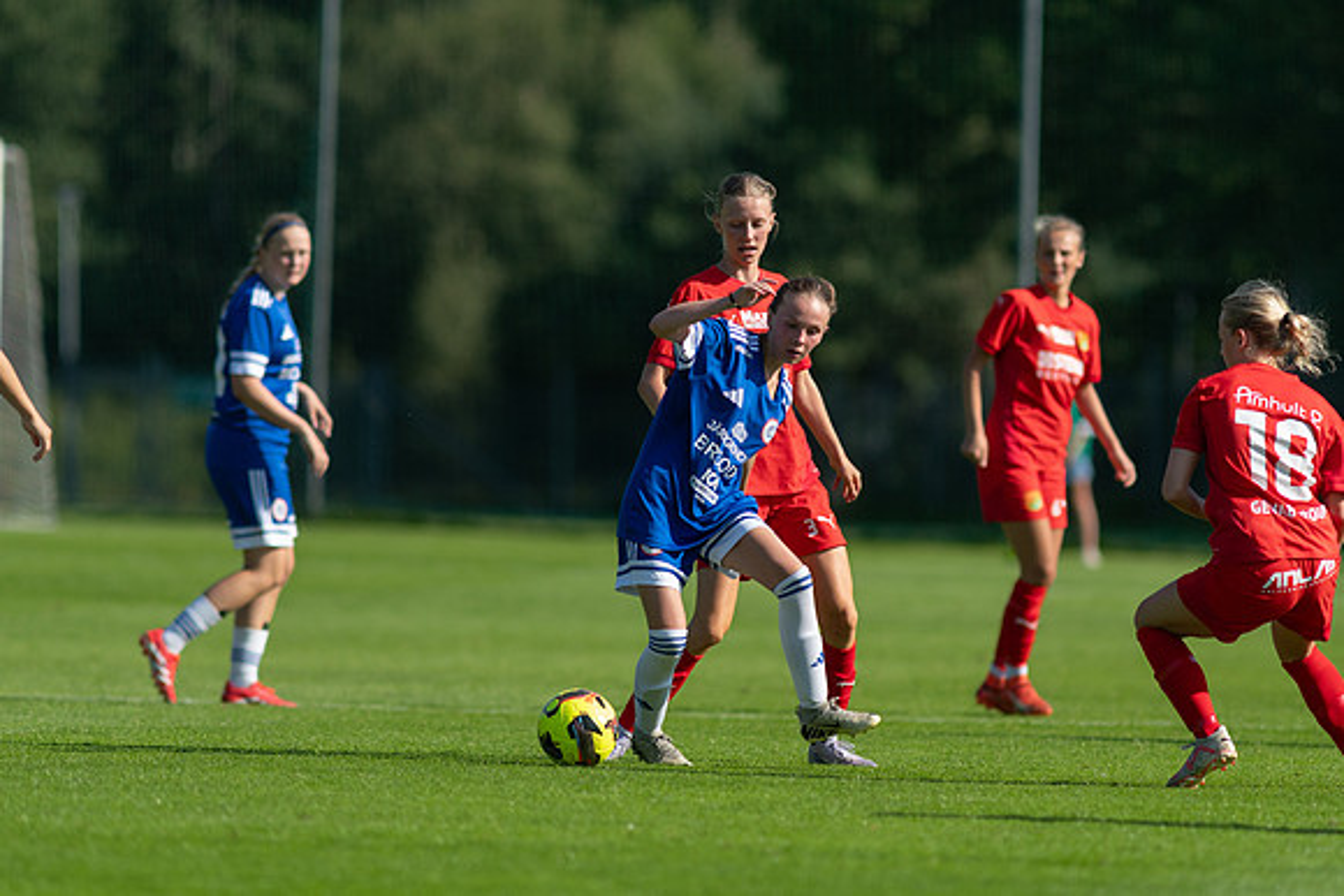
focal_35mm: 450
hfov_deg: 4.6
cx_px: 672
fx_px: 16803
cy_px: 448
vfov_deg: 3.1
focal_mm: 300
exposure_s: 1/3200
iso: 250
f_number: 3.2
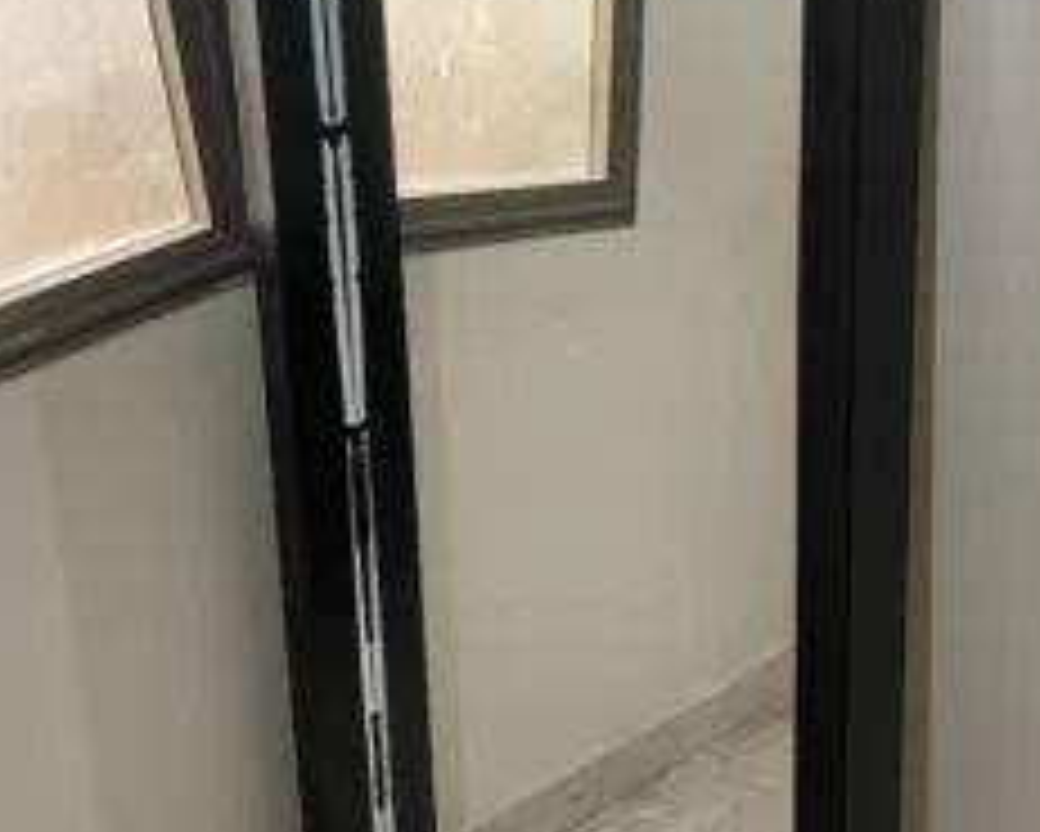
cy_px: 256
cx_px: 558
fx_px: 1355
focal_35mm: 44
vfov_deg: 33.8
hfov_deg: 42.0
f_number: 1.8
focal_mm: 4.25
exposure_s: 1/50
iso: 320
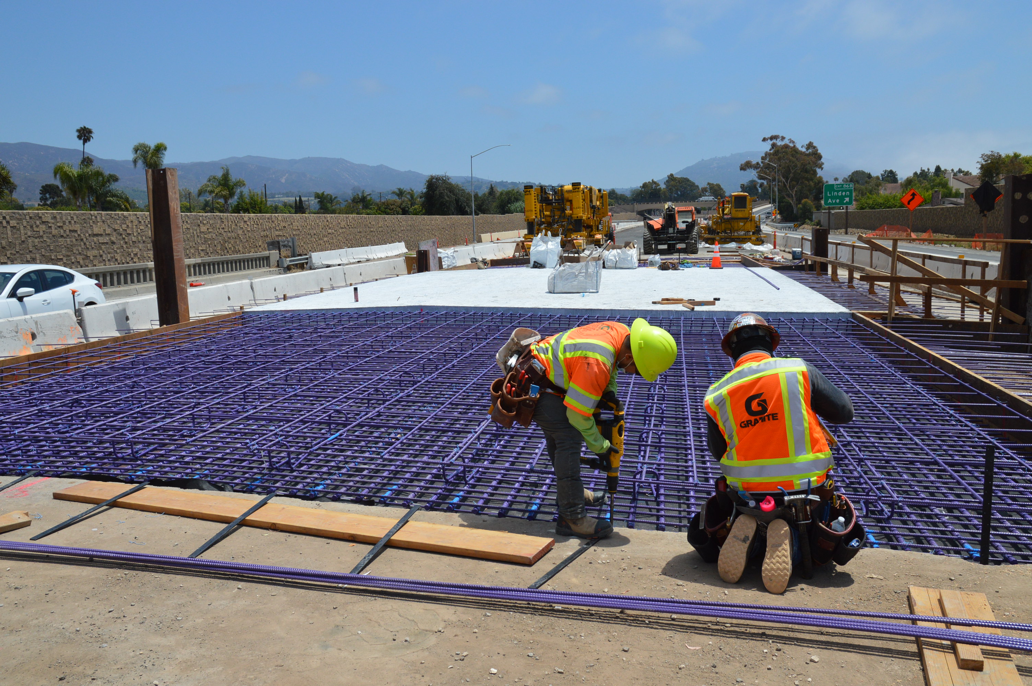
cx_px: 516
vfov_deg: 39.9
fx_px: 945
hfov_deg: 57.3
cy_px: 343
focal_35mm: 33
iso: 400
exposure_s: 1/2000
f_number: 7.1
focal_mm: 22
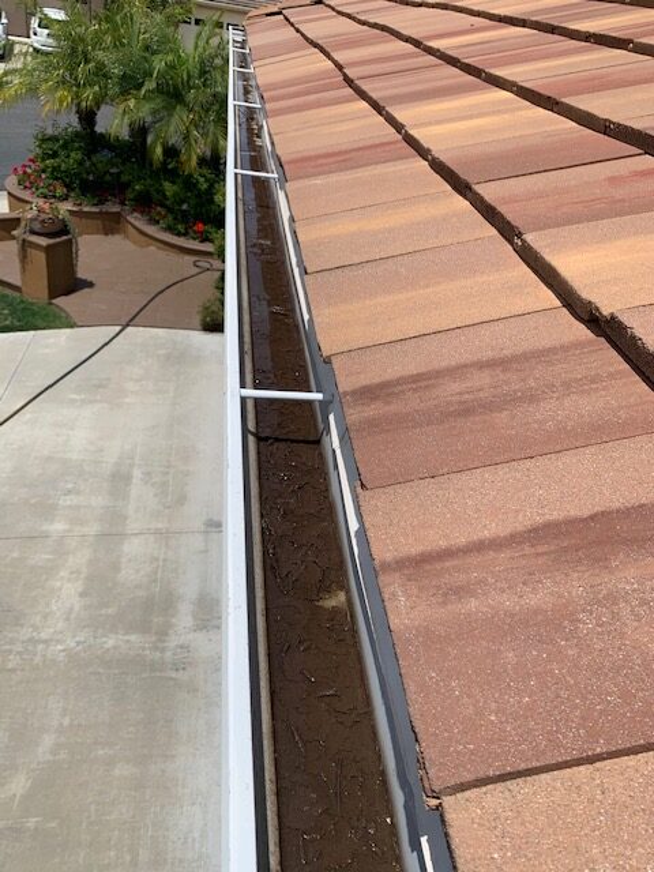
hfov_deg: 53.1
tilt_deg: -31.3
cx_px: 327
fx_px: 655
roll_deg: -9.7
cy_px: 436
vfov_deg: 67.3
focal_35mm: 26
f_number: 1.8
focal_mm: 4.25
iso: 25
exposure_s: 1/4098
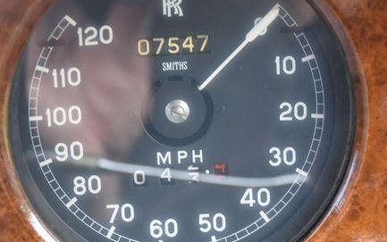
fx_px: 1074
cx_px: 193
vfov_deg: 12.9
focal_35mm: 102
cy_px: 114
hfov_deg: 20.4
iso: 800
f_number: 4.8
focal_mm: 45
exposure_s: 1/100
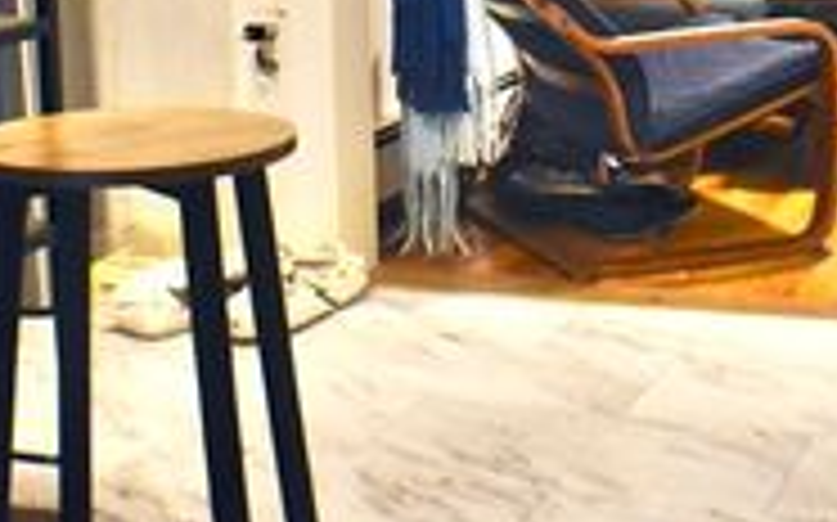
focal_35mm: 107
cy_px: -218
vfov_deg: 11.8
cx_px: 684
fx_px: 2439
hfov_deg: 19.3
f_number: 4
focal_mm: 26
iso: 1800
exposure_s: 1/125
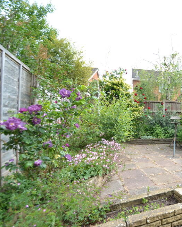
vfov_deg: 75.0
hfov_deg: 52.5
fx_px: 148
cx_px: 175
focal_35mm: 22
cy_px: 116
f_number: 5.6
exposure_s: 1/125
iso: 100
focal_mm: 10
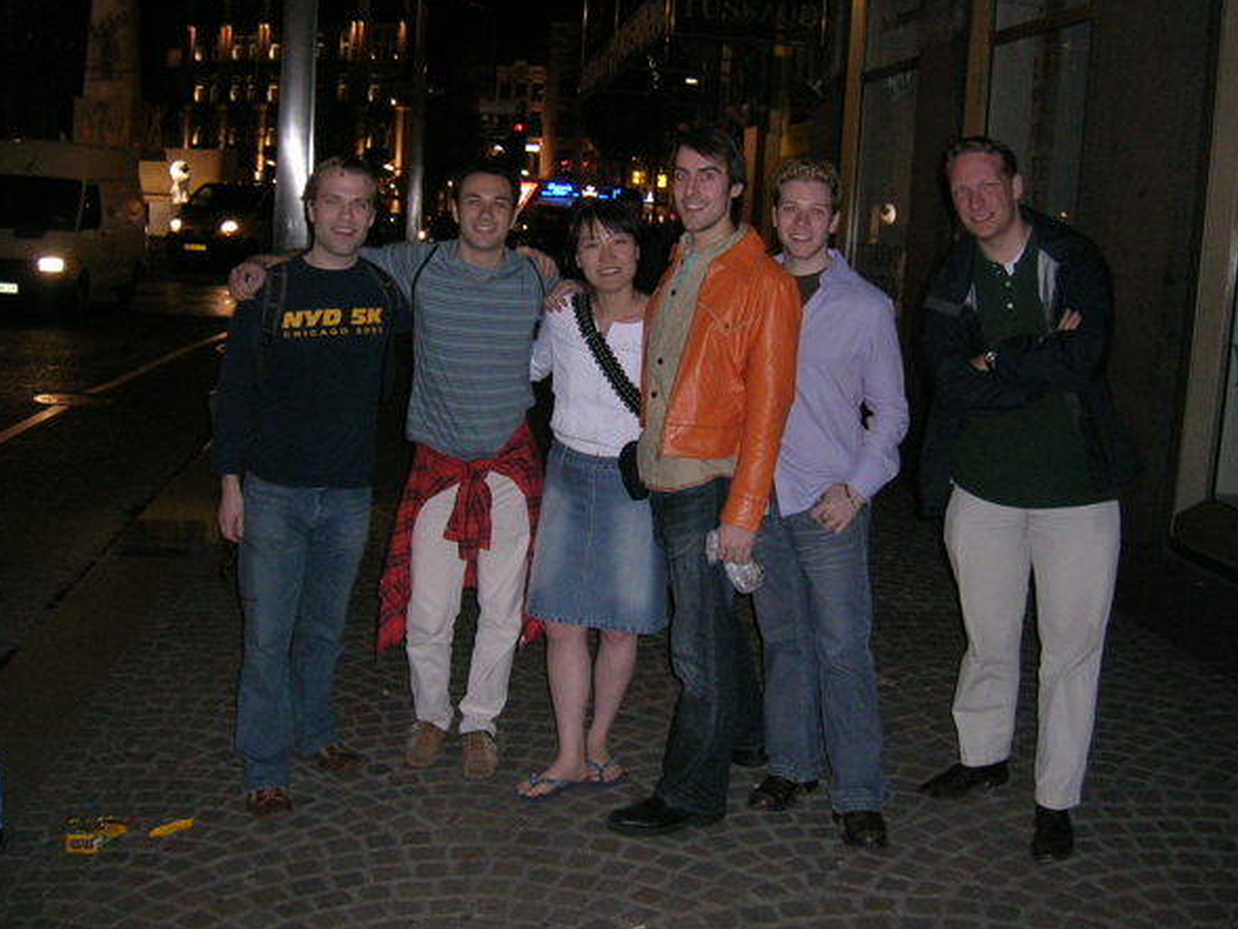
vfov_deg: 37.7
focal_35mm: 38
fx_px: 1359
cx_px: 647
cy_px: 429
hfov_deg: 49.0
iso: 200
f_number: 2.8
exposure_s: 1/60.1
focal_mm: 5.4
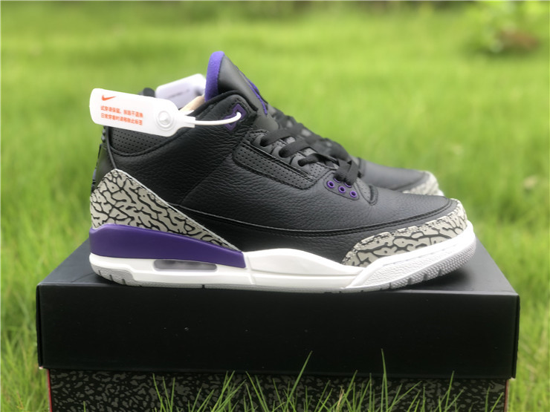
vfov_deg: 28.0
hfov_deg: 36.8
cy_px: 206
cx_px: 275
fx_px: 826
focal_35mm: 52
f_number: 2.4
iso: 16
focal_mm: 6
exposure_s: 1/120
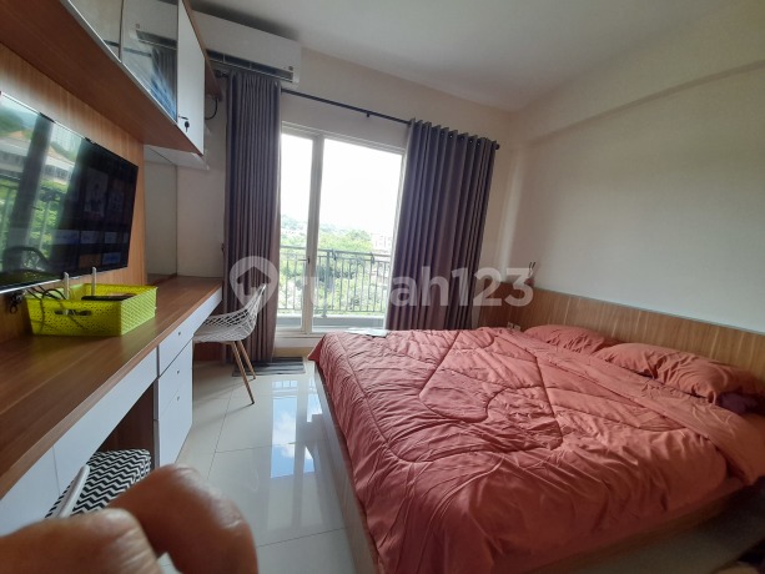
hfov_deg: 106.2
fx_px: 287
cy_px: 287
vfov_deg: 89.9
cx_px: 382
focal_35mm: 13
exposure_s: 1/60
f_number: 2.2
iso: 50
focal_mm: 1.42
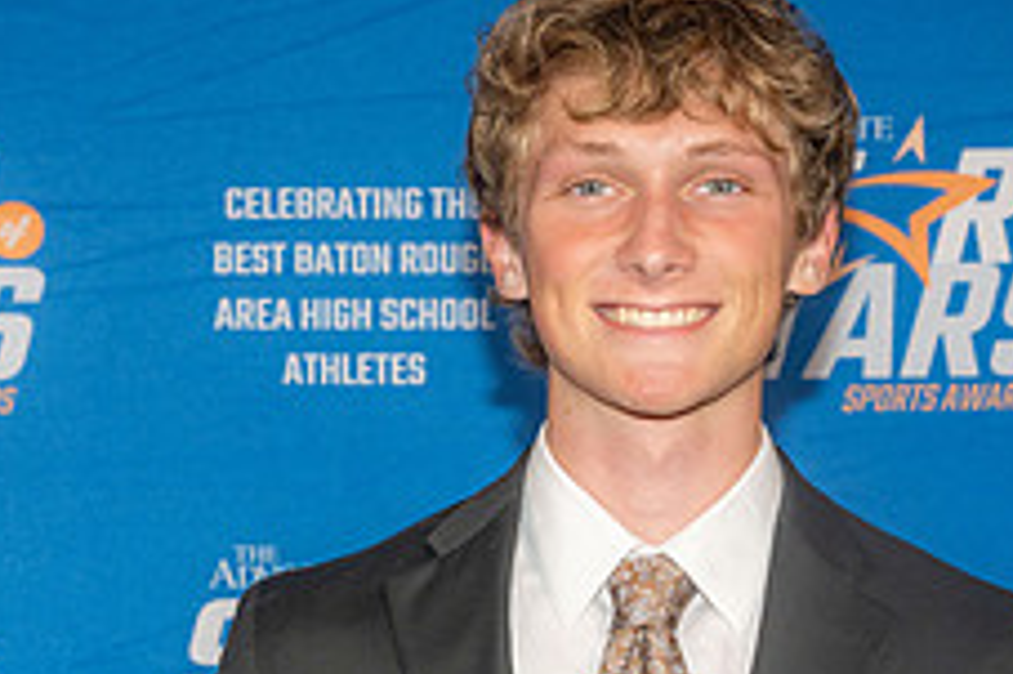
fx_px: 3880
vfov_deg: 9.8
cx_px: 406
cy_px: 743
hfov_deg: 14.9
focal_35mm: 138
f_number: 6.3
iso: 320
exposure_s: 1/100
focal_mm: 54
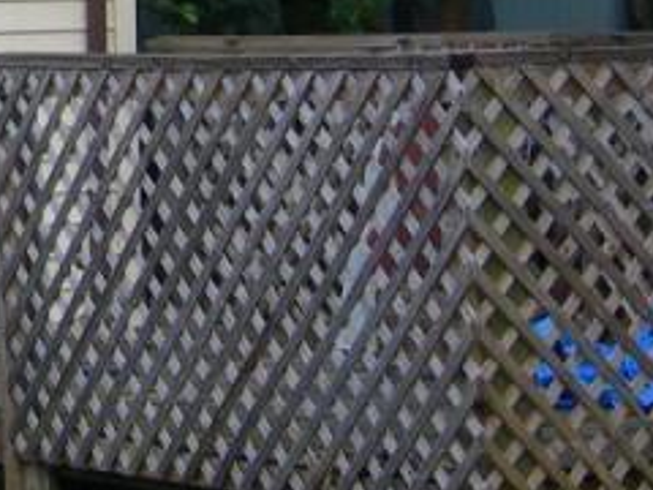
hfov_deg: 8.7
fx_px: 4112
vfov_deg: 6.8
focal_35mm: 218
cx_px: -517
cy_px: -95
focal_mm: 10.6
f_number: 3.2
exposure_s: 1/180
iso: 50
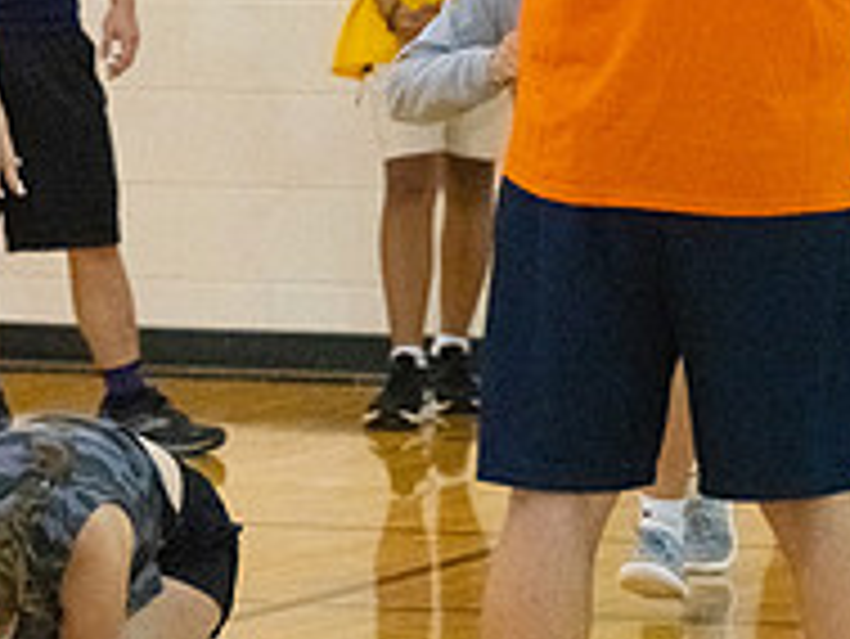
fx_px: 9804
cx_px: -234
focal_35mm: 399
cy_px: 358
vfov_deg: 3.7
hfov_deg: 4.9
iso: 6400
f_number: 4.5
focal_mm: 135
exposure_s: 1/640
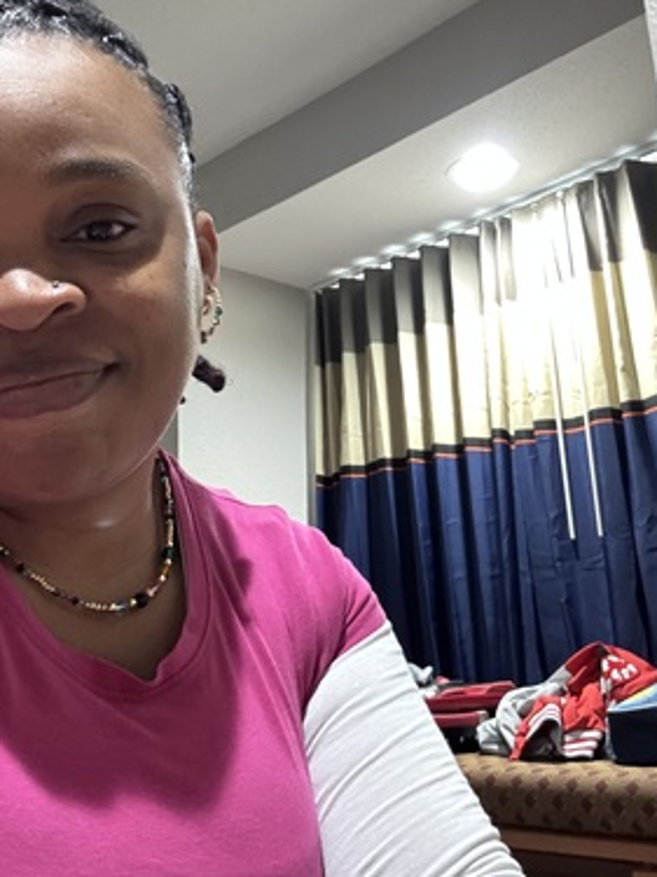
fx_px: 1013
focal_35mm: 40
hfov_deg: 35.9
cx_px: 289
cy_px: 341
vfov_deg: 46.5
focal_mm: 2.69
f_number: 1.9
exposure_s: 1/24
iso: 640
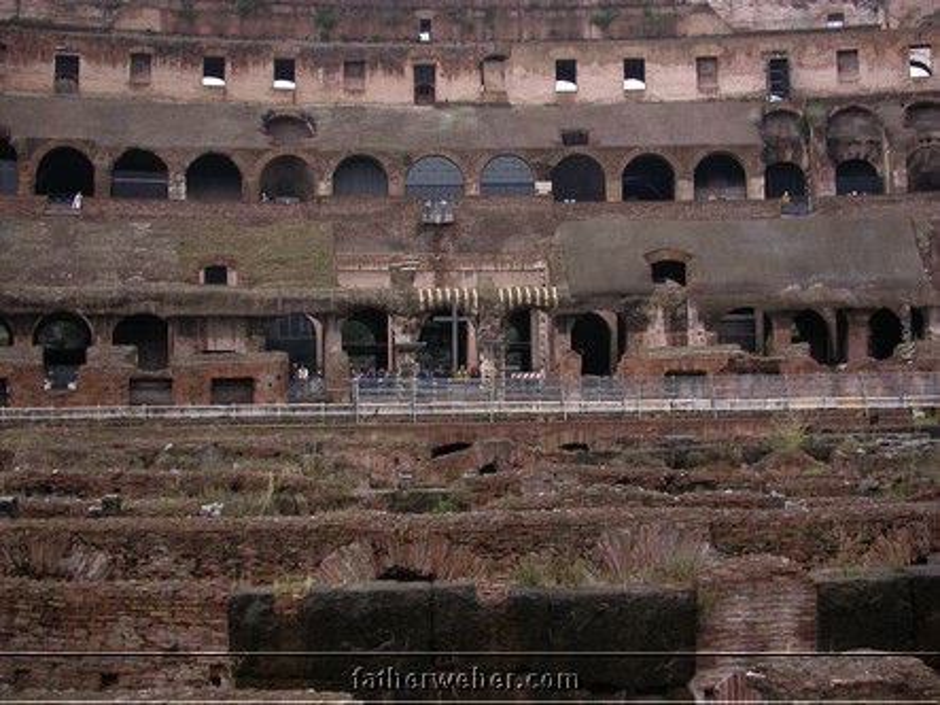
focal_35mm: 38
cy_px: 352
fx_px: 1032
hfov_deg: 49.0
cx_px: 470
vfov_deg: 37.7
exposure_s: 1/30
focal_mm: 7.85
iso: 100
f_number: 2.6
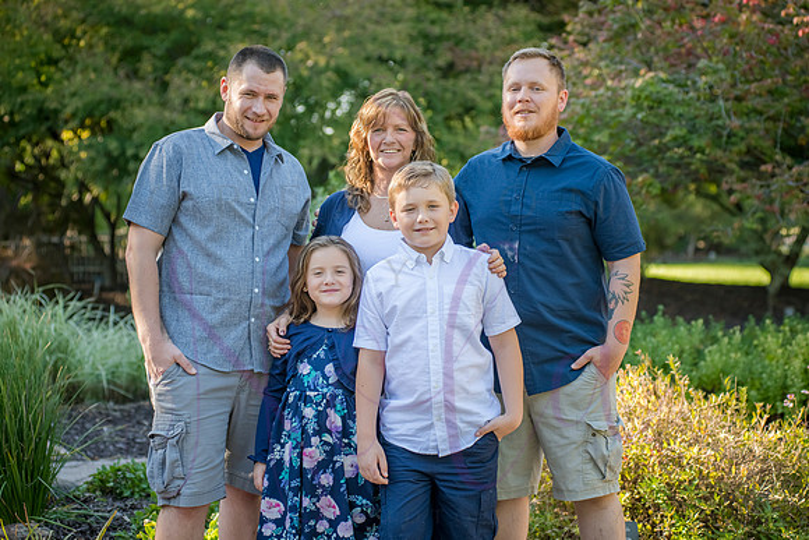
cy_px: 269
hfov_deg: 23.4
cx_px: 420
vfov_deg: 15.7
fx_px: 1957
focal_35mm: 87
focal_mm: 80
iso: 400
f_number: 4
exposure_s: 1/400
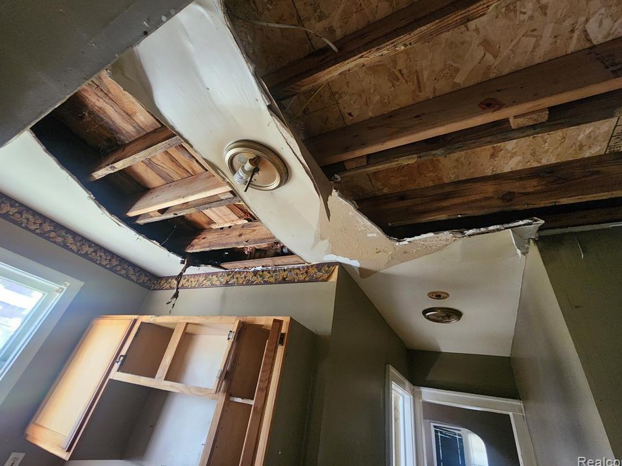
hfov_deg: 102.1
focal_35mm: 14
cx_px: 309
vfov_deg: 85.6
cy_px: 222
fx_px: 252
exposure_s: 1/24
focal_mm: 2.2
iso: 640
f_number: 2.2
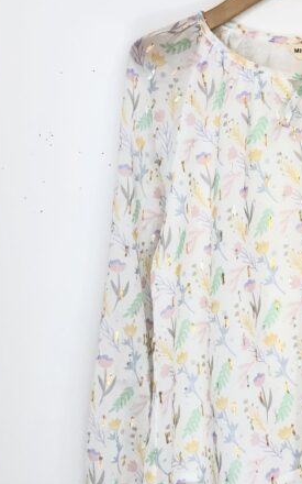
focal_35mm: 54
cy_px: 187
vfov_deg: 37.3
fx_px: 711
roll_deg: +2.2
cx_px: 313
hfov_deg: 22.9
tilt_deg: -6.8
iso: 20
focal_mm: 3.99
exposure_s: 1/237
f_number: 1.8
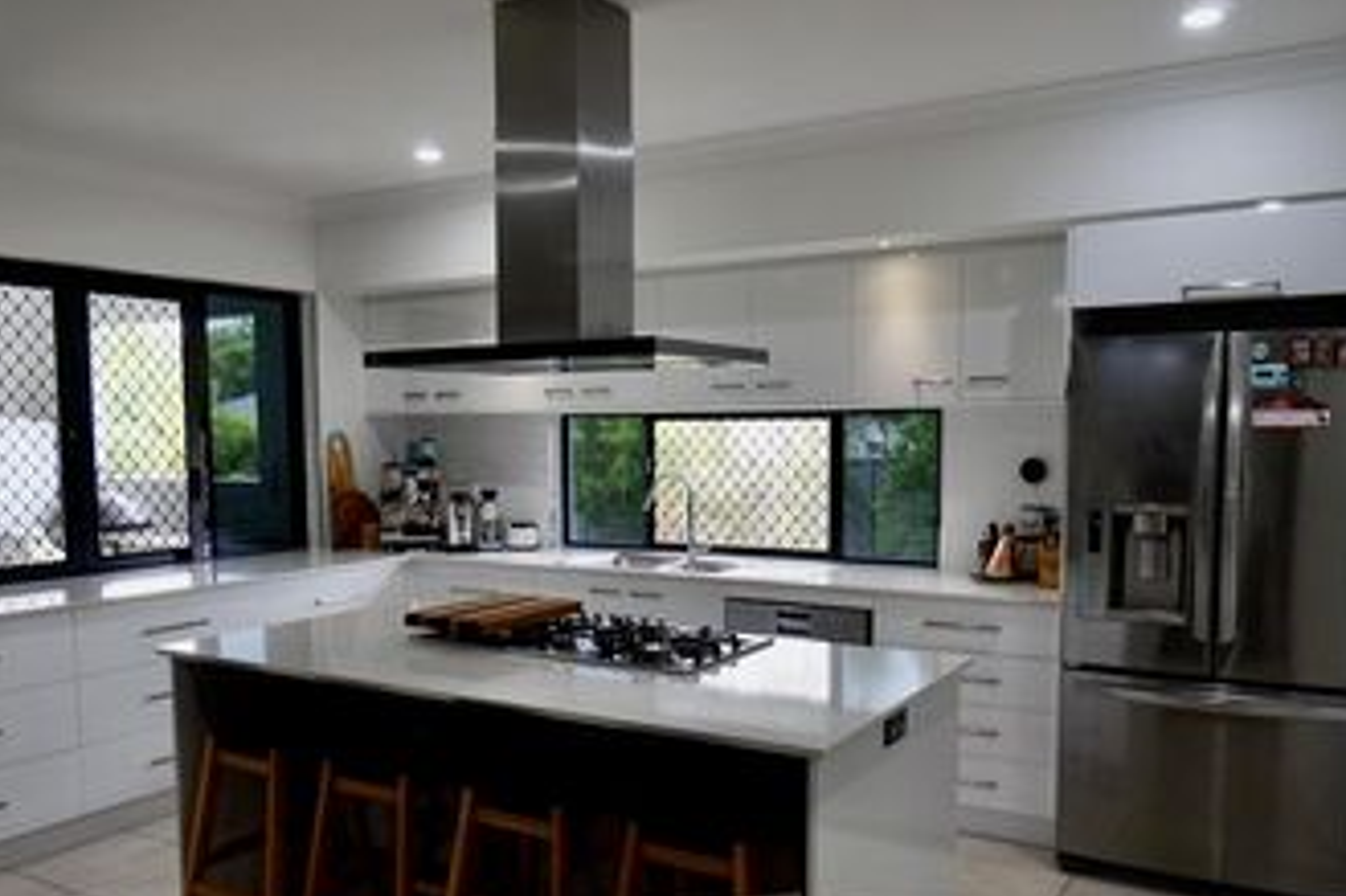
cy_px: 538
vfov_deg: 43.3
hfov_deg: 61.9
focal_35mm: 30
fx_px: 1121
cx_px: 622
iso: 200
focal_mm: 14
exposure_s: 1/60
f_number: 4
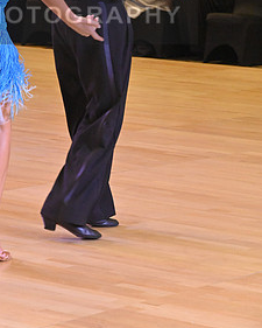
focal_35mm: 184
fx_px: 1782
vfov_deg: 10.4
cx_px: 38
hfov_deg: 8.4
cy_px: 6
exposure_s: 1/200
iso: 6400
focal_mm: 95
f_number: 9
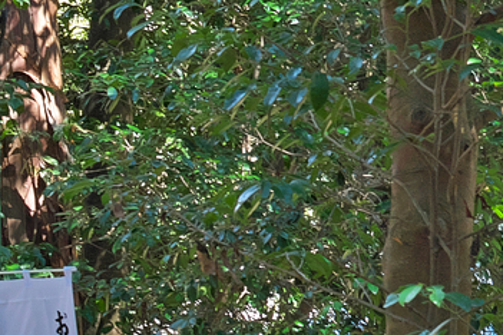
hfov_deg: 7.6
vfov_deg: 5.6
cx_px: -888
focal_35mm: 245
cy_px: 402
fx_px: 3423
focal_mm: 43
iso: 200
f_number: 10
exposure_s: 1/40
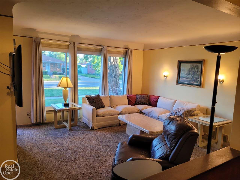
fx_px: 180
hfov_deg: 67.3
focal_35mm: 26
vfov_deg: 53.1
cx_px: 120
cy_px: 90
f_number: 1.8
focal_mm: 5.4
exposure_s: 1/120
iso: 250
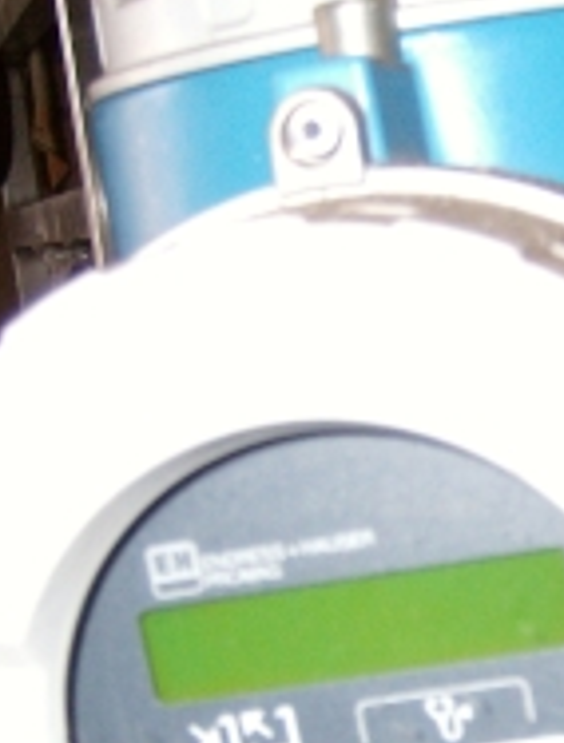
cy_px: 548
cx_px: 570
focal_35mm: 81
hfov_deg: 17.9
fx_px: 1746
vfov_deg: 23.8
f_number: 2.8
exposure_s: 1/60
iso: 200
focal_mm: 6
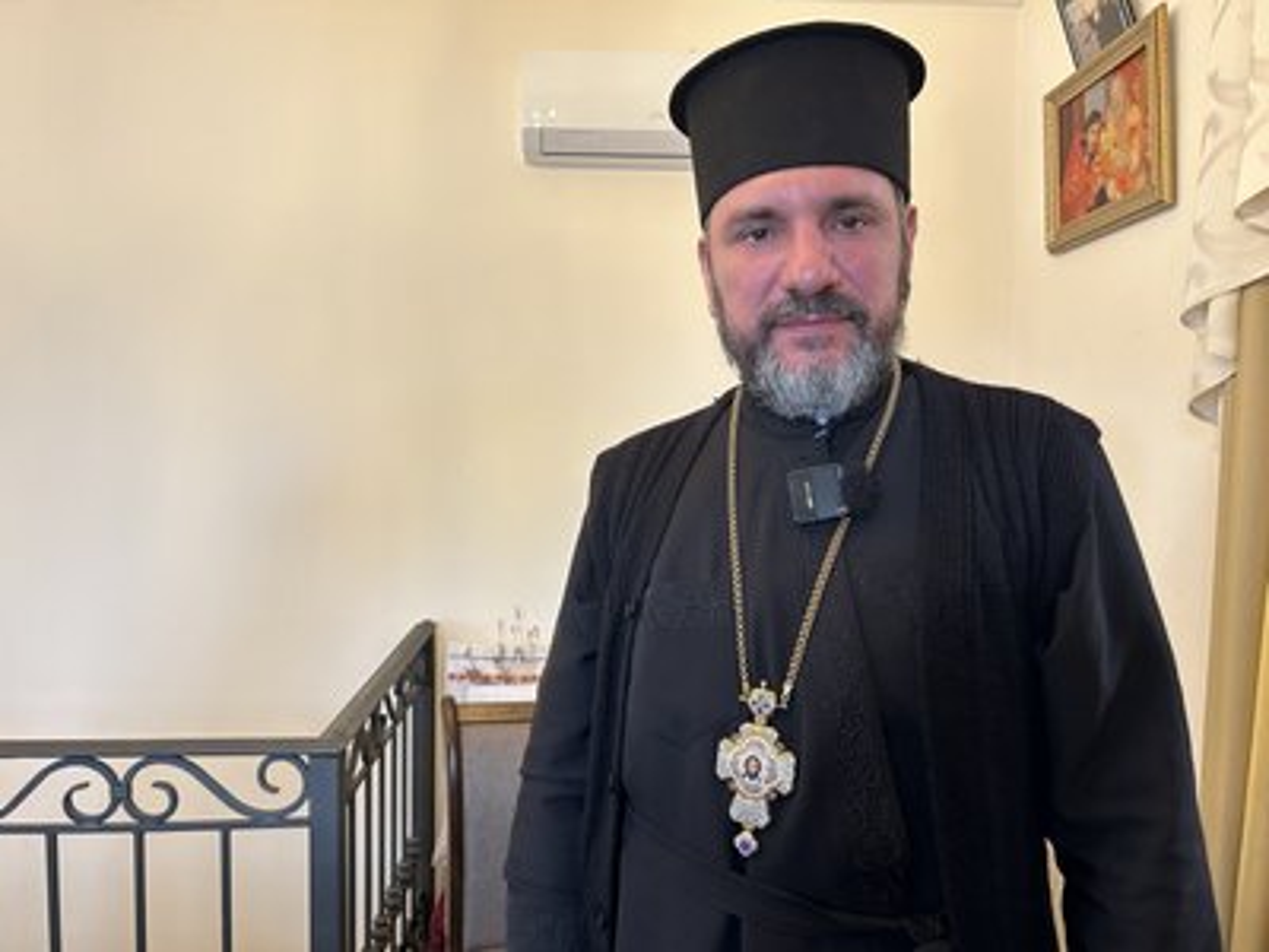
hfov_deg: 67.3
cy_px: 476
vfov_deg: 53.1
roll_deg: +0.1
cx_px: 634
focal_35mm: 26
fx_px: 953
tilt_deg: -1.4
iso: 125
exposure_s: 1/64
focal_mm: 5.7
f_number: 1.5
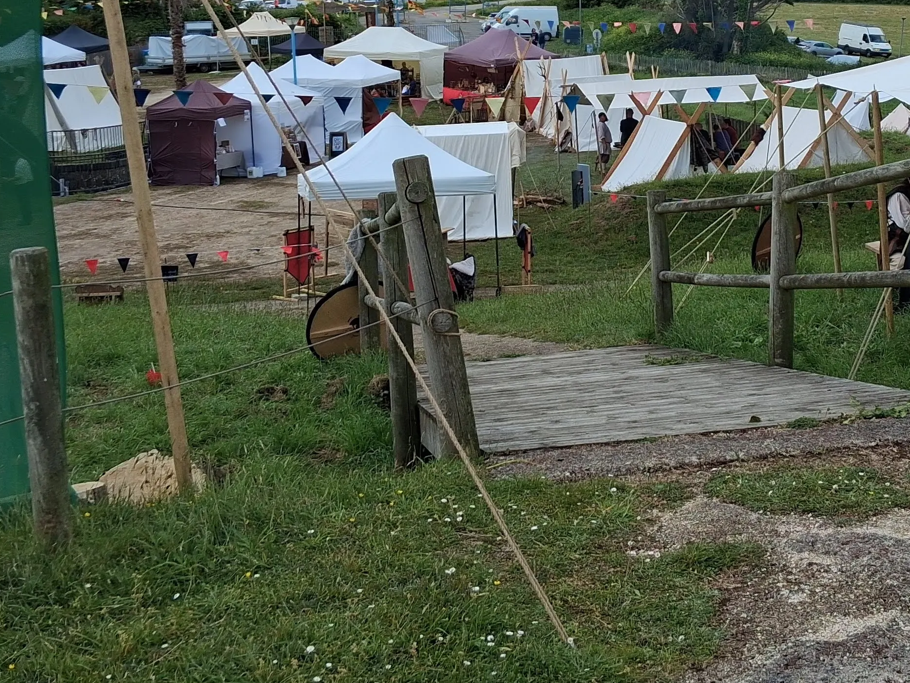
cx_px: 617
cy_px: 114
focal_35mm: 57
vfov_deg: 25.1
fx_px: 1499
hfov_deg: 33.4
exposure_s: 1/646
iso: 25
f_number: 1.8
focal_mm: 3.98
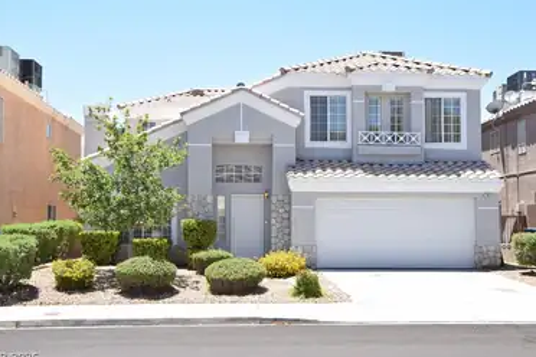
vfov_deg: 31.9
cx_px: 271
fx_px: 625
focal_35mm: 42
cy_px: 173
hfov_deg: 46.4
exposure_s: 1/200
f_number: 10
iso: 100
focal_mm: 26
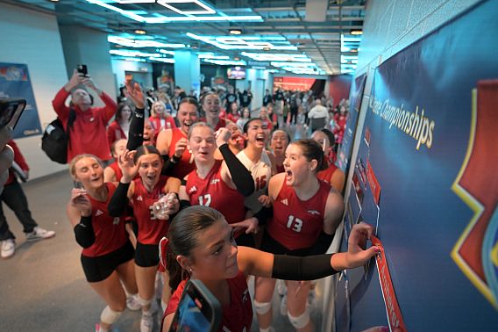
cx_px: 256
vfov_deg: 67.3
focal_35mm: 18
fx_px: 249
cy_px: 175
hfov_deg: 90.0
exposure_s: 1/1000
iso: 9000
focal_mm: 17
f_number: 2.8
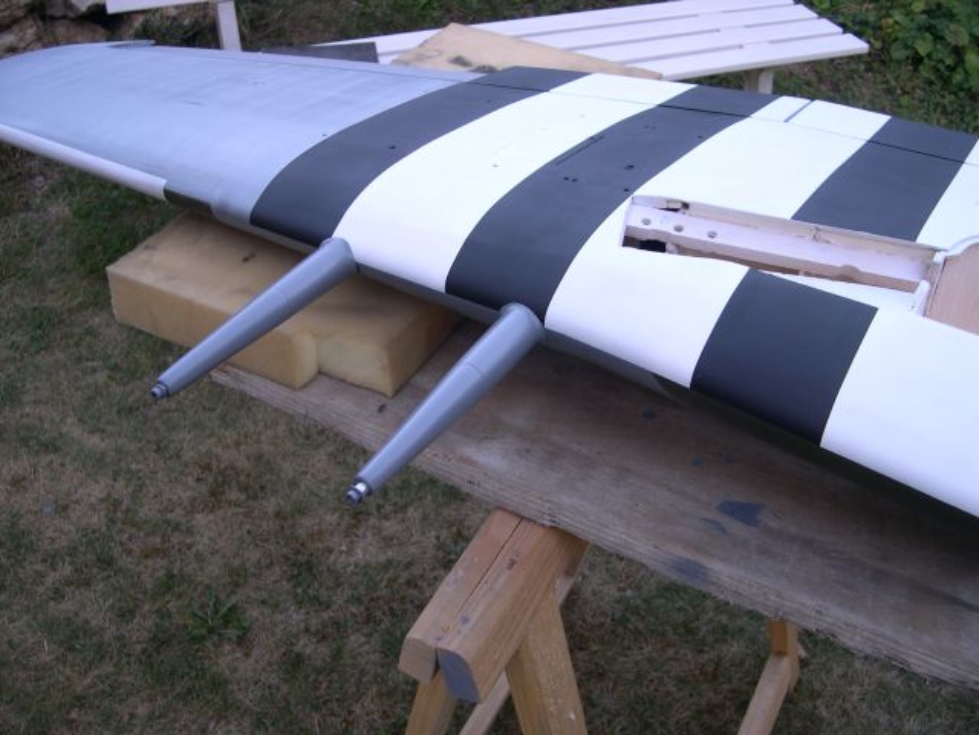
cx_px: 490
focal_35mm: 38
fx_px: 1075
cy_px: 368
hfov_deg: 49.0
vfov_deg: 37.7
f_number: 2.8
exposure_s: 1/92.6
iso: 100
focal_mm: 8
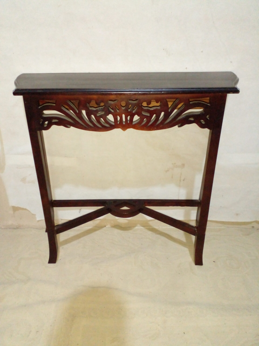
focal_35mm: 27
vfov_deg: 65.3
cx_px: 130
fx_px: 269
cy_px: 173
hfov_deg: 51.4
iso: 500
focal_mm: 3.6
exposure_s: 1/25
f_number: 1.9
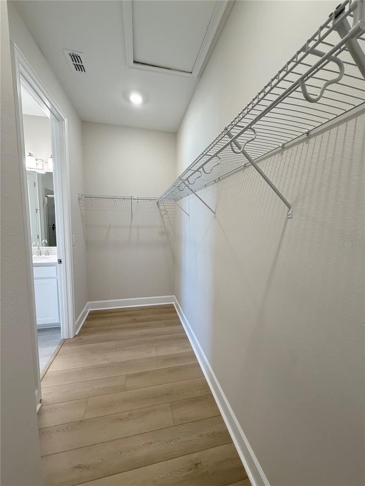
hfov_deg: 85.7
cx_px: 182
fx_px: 197
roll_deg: -1.3
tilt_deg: -6.1
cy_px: 243
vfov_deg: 102.1
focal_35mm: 14
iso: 200
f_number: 2.2
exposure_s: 1/120
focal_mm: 2.22
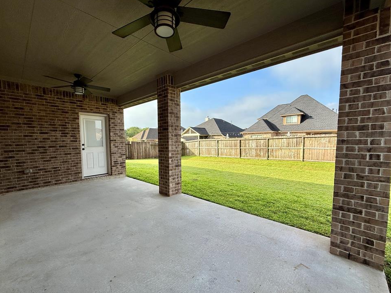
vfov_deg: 81.7
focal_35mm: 15
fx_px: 169
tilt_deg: -3.6
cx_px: 182
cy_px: 153
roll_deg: -0.1
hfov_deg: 98.0
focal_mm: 2.22
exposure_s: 1/888
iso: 50
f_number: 2.2
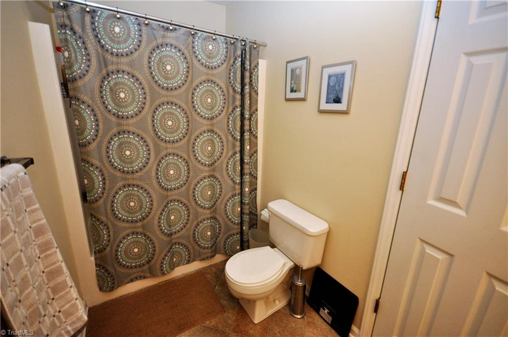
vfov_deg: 77.1
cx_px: 254
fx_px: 211
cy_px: 168
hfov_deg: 100.5
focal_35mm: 15
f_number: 4
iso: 800
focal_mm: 10
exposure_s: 1/60
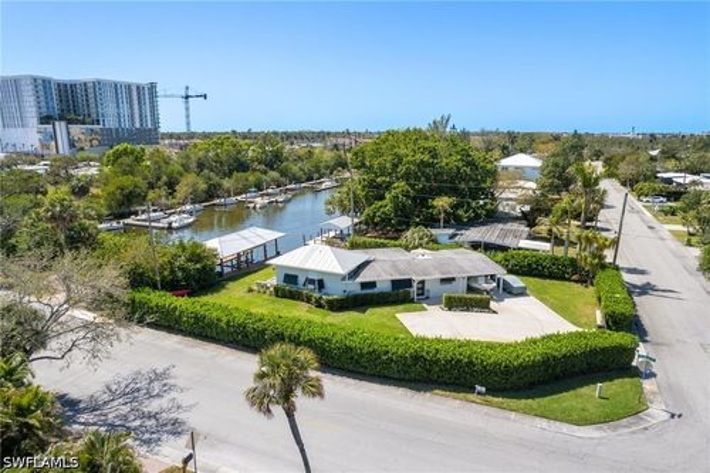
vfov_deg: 57.2
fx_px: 434
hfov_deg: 78.6
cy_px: 236
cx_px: 355
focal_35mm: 22
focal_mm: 8.38
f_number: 2.8
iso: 110
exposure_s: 1/2500
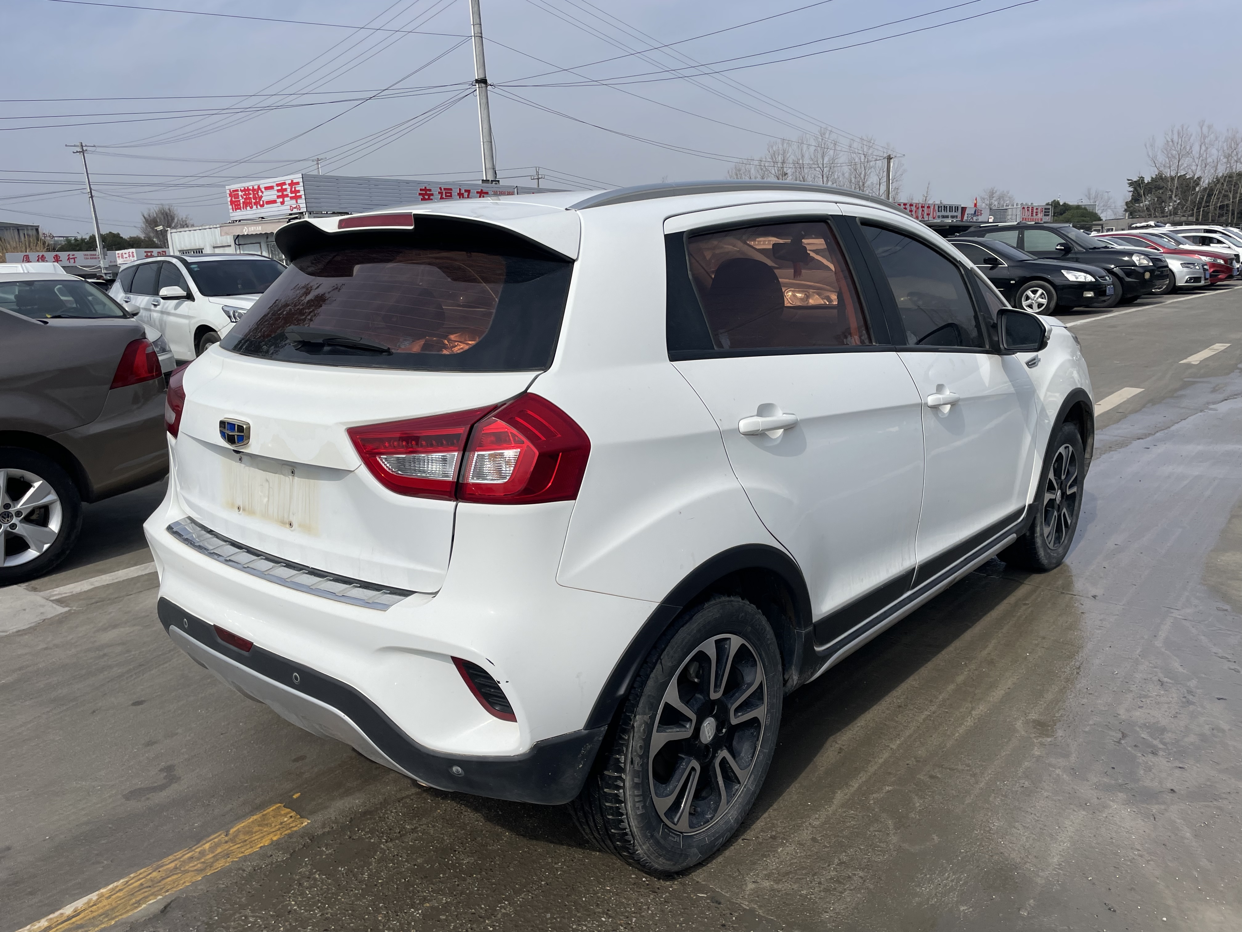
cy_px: 466
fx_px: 933
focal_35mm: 26
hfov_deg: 67.3
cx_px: 621
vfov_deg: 53.1
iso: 32
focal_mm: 4.2
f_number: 1.6
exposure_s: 1/5291
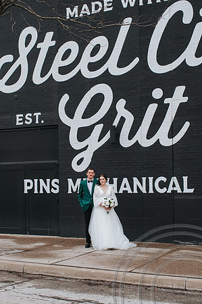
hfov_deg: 23.5
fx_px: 485
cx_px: 84
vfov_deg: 34.8
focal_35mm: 58
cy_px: 166
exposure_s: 1/800
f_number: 3.2
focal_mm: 35
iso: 280
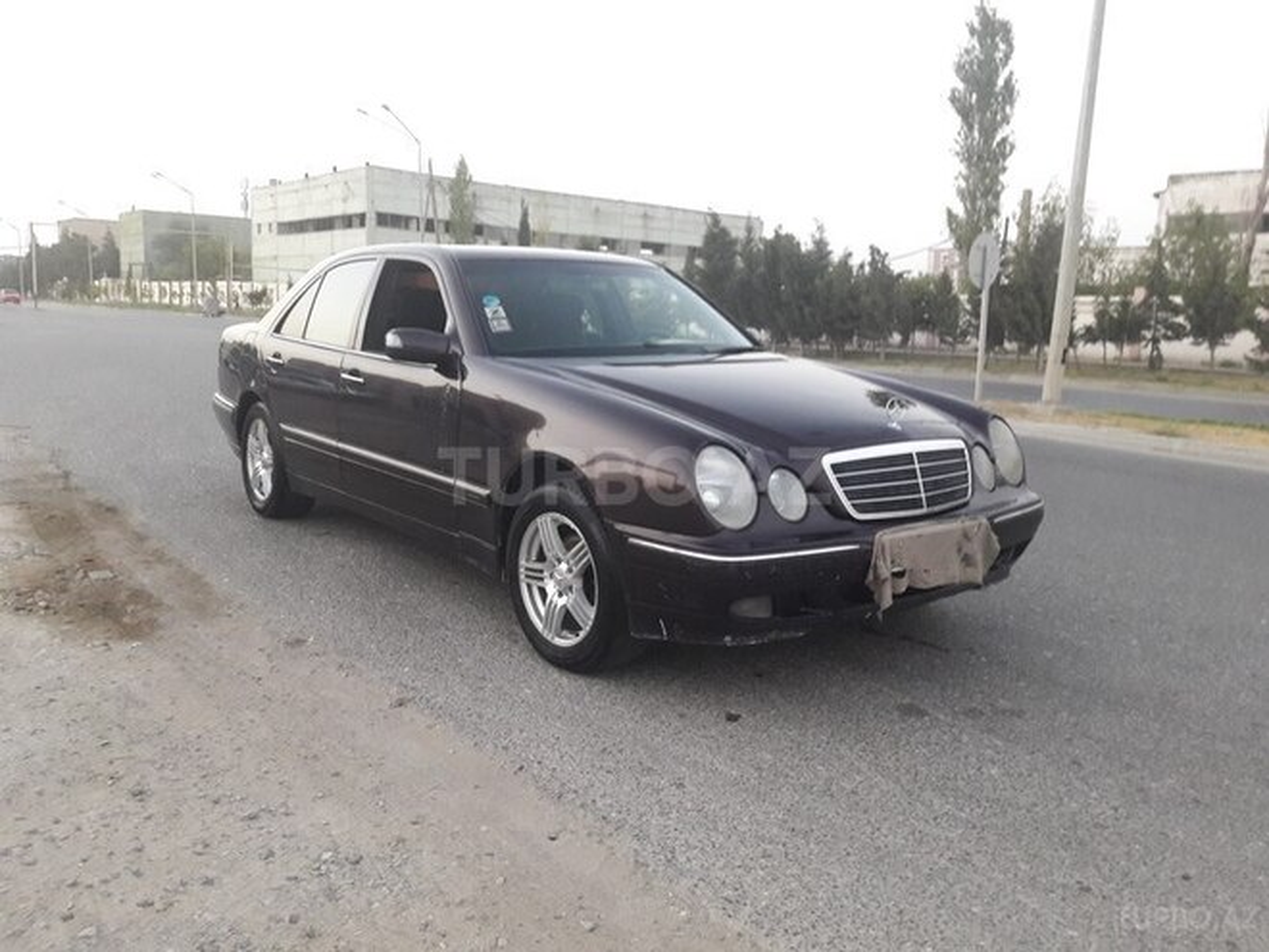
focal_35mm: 28
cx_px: 634
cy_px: 476
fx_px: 1026
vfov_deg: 49.7
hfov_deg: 63.4
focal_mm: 3.7
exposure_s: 1/17
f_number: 1.9
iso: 160
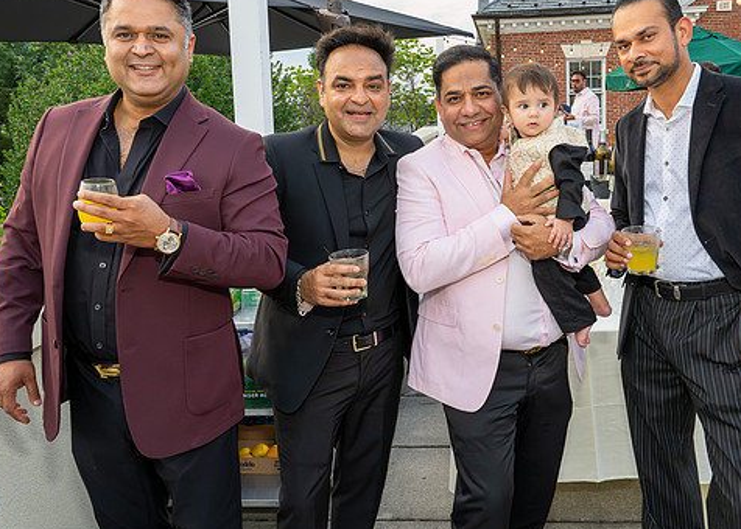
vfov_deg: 38.4
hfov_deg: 51.8
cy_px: 226
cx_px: 441
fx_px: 758
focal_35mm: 36
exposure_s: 1/250
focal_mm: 25.5
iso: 2200
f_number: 9
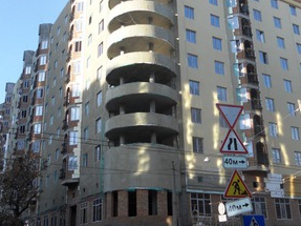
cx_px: 149
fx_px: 409
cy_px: 88
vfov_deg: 30.8
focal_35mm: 47
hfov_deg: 40.4
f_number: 3.2
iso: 80
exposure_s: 1/400
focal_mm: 4.9
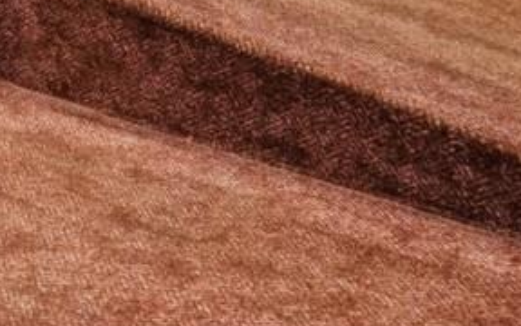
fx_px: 1247
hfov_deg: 20.5
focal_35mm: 88
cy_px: -397
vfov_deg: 12.4
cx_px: -239
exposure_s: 1/1.25
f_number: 11
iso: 400
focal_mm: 15.5
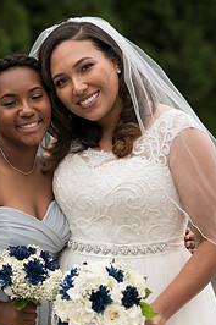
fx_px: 1298
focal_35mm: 144
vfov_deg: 14.2
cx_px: 50
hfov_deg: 9.5
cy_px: 197
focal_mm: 85
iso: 125
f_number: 2.2
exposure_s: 1/200
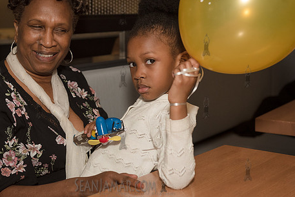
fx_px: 582
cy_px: 76
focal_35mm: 71
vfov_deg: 19.2
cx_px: 123
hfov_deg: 28.4
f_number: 4.5
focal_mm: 56
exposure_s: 1/320
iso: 1250
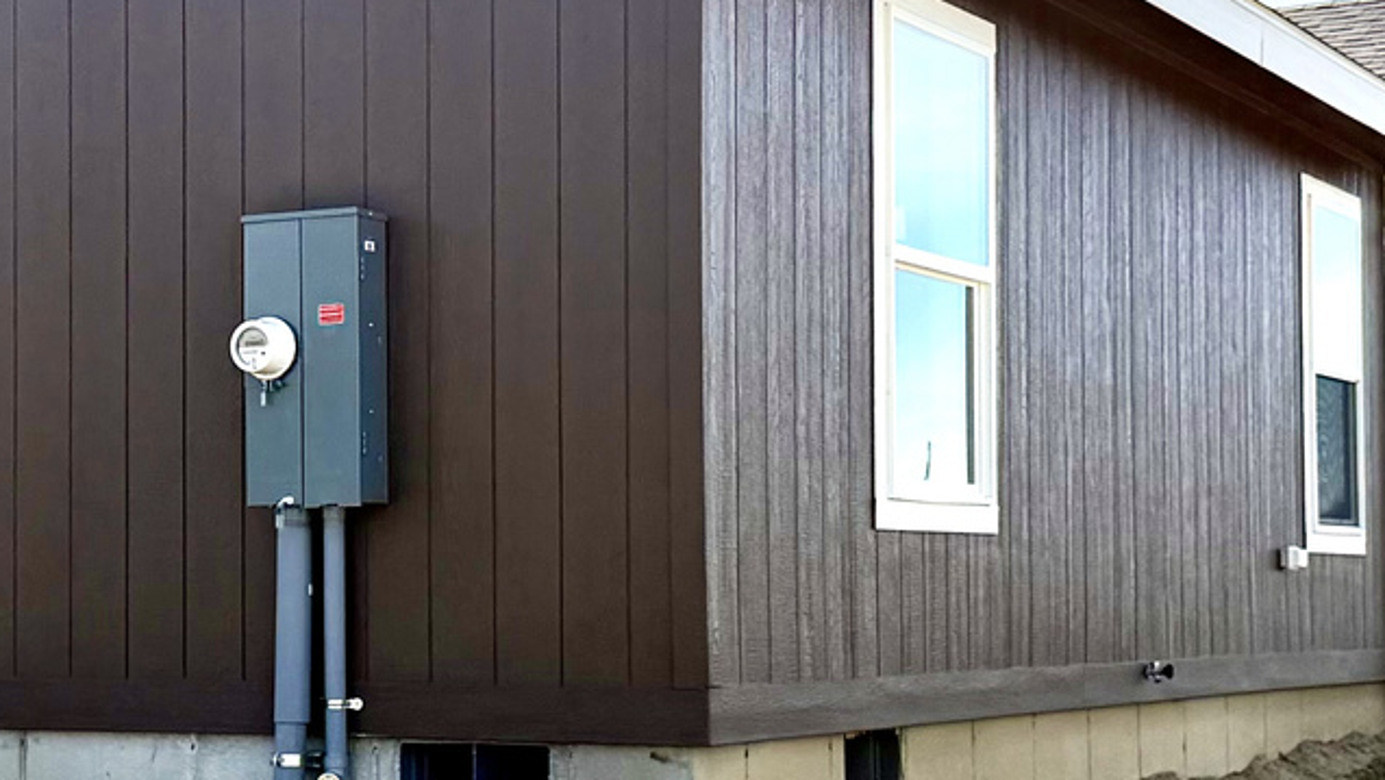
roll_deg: +1.2
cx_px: 354
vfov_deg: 14.4
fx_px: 3086
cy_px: 482
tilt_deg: +2.7
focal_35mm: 84
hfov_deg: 25.0
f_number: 1.78
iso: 80
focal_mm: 6.76
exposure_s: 1/7353
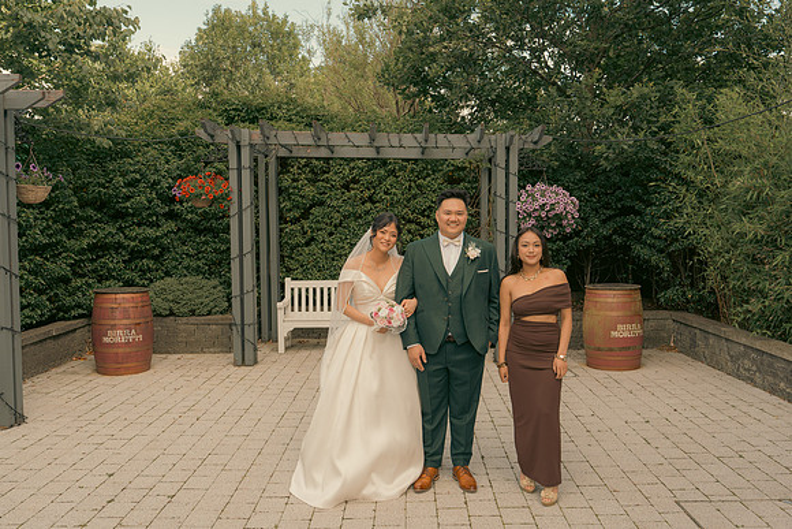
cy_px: 264
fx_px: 682
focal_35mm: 31
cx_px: 396
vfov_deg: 42.3
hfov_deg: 60.3
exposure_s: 1/160
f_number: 5.6
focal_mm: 31
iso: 160
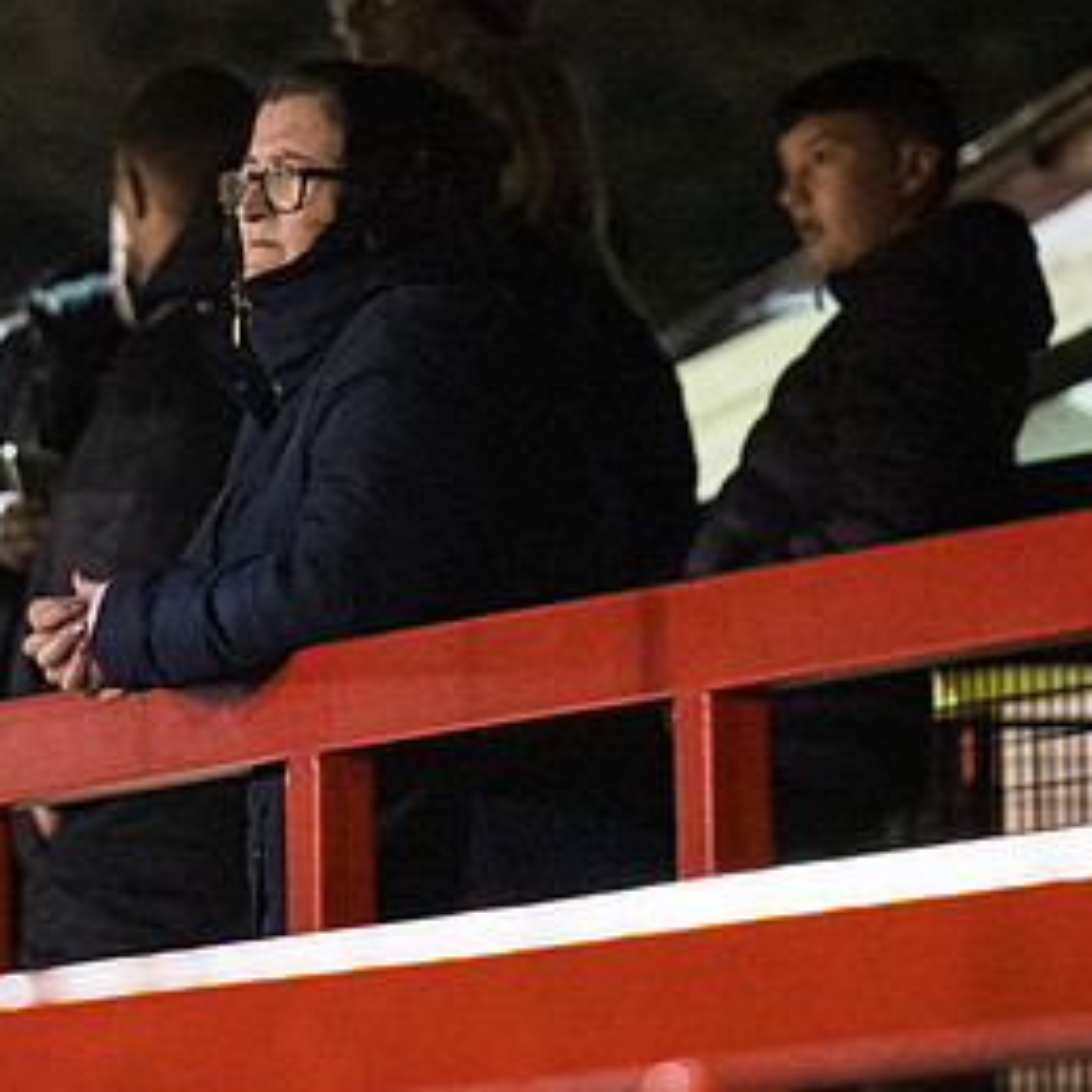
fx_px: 23591
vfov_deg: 2.7
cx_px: 271
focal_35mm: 661
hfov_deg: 2.7
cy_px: 256
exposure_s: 1/320
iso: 6400
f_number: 2.8
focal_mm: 200
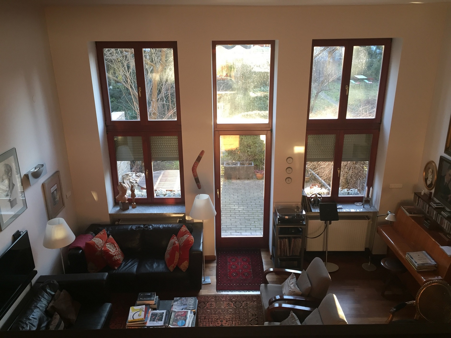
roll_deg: +0.4
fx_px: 378
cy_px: 169
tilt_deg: -20.4
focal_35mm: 29
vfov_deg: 48.3
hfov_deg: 61.6
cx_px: 226
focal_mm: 4.15
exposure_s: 1/33
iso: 80
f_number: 2.2
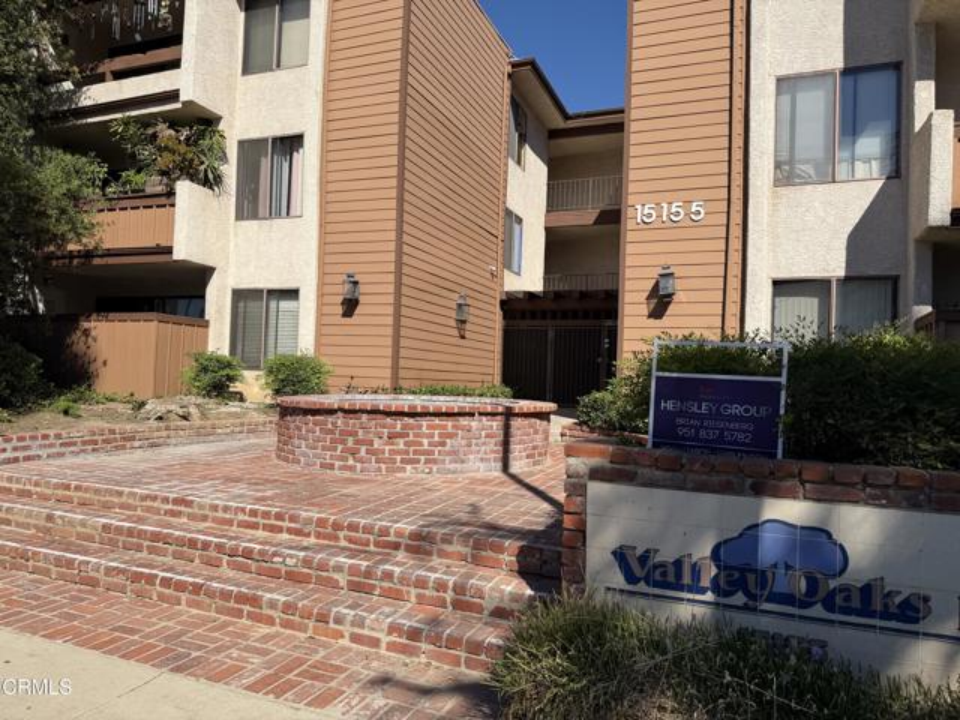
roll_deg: -2.0
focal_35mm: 24
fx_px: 666
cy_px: 360
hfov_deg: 71.6
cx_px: 480
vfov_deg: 56.8
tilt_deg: +1.5
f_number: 1.78
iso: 80
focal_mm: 6.76
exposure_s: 1/5714
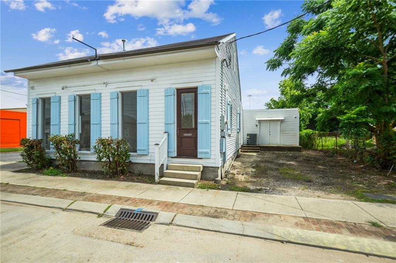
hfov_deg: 93.3
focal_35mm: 17
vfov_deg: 70.3
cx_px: 198
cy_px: 132
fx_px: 187
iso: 800
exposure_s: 1/3200
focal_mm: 17
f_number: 4.5
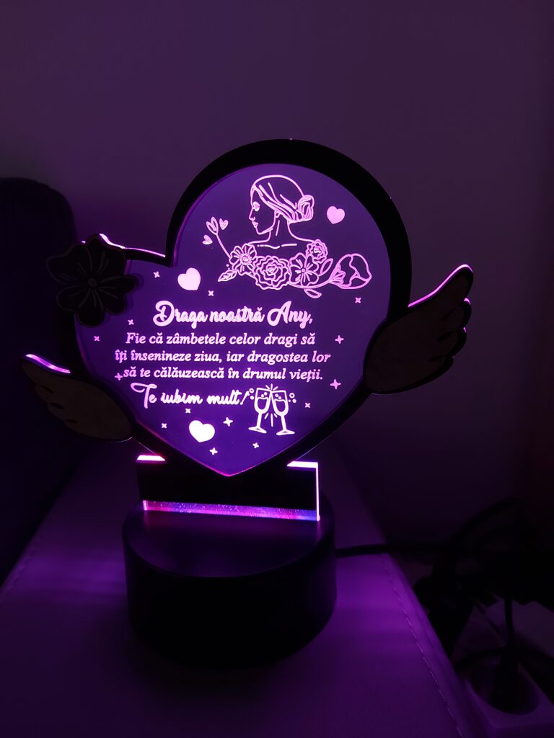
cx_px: 277
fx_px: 512
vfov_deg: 71.6
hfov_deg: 56.8
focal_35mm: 24
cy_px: 369
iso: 160
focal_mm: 5.23
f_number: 1.8
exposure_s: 1/33
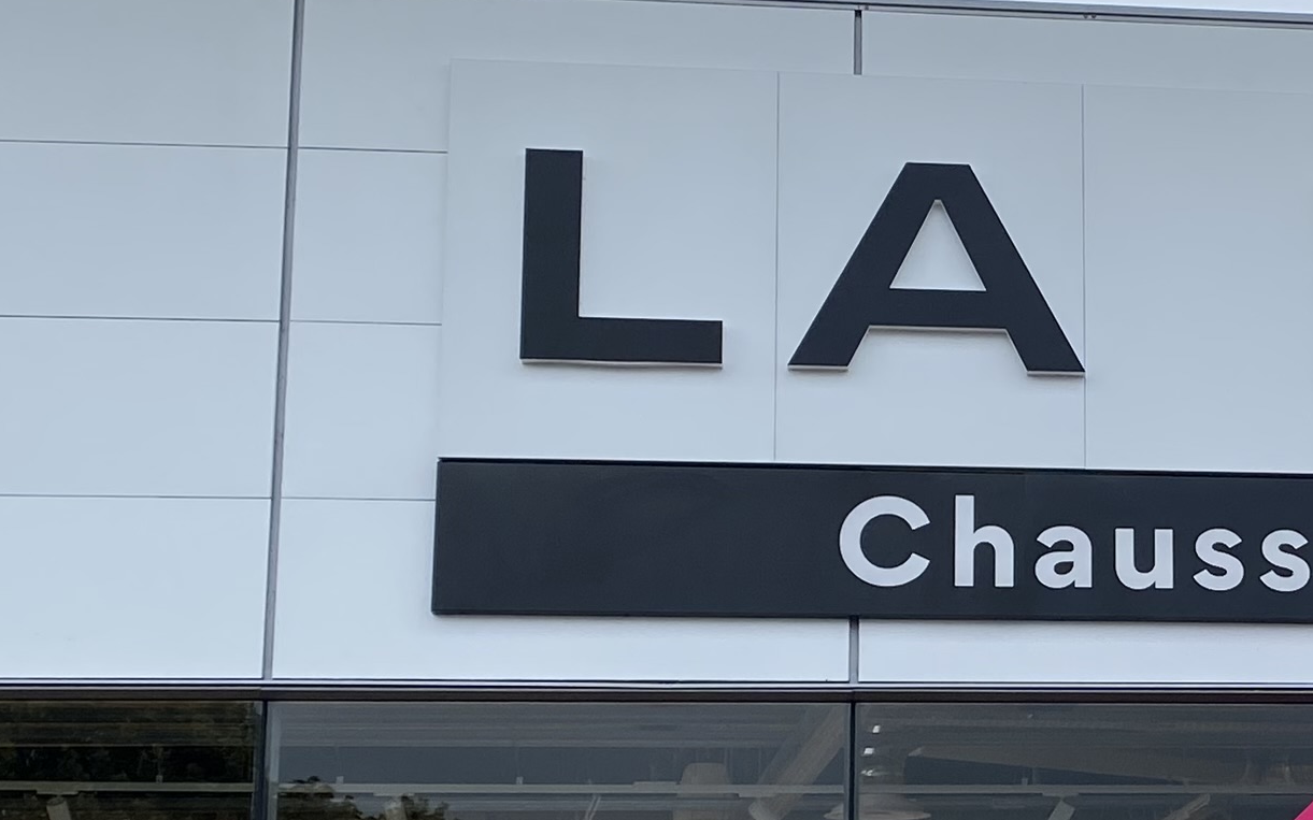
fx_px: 3256
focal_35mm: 91
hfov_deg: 21.6
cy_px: 647
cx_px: 1440
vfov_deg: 14.3
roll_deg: +0.8
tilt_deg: +12.6
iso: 32
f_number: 1.8
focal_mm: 4.25
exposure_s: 1/898
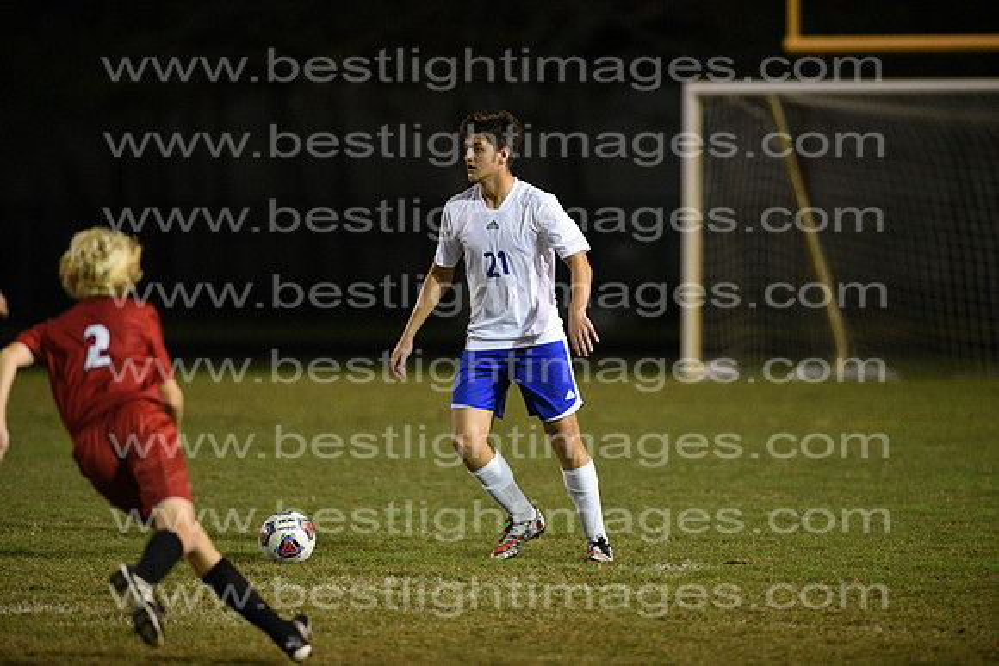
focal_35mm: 300
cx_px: 500
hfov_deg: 6.9
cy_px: 333
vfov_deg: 4.6
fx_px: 8327
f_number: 3.2
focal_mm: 300
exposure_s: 1/800
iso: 8000
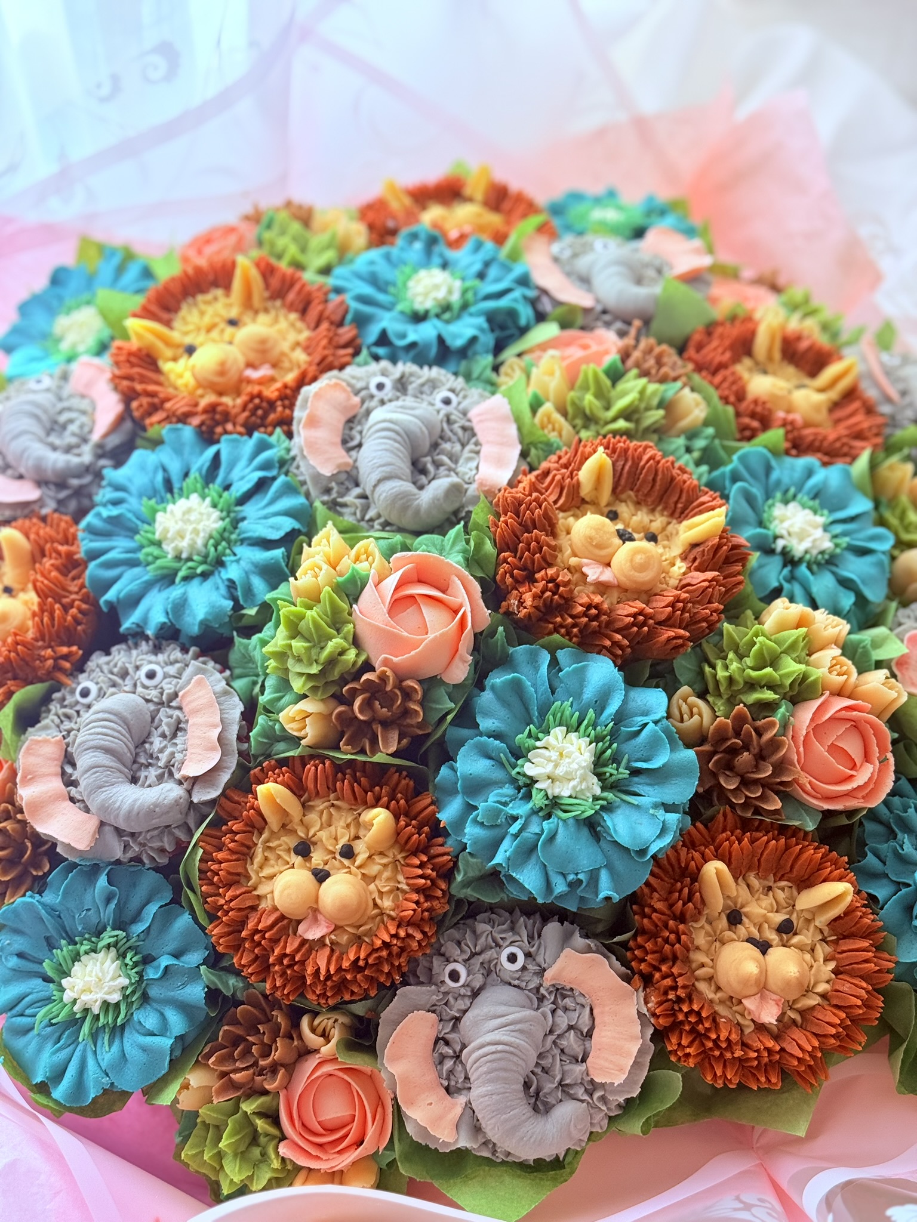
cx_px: 458
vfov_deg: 39.7
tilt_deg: -55.7
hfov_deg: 30.3
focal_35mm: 48
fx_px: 1695
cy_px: 611
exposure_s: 1/513
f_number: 1.78
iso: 100
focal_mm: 6.76
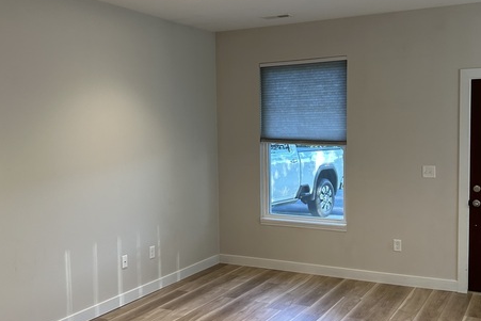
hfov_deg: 48.4
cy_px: 157
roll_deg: +1.3
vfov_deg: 33.4
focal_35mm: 40
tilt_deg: -1.9
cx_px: 260
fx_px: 535
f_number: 1.5
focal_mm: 5.7
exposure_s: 1/121
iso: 125
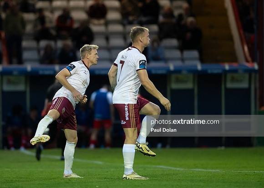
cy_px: 72
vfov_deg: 3.6
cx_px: 99
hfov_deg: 5.1
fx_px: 2975
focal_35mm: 397
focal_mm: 300
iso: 3200
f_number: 2.8
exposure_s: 1/1250
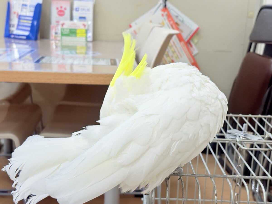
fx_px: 409
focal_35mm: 52
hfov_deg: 36.8
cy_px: 102
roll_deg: -2.3
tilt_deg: -12.5
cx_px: 136
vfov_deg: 28.0
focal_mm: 5.96
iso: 64
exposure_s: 1/100
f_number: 1.6
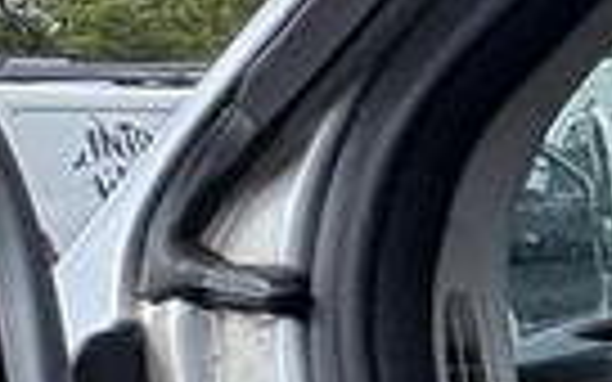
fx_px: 1635
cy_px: 607
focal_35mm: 98
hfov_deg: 10.9
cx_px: 1930
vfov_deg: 12.6
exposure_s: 1/693
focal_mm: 2.22
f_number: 2.2
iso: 50
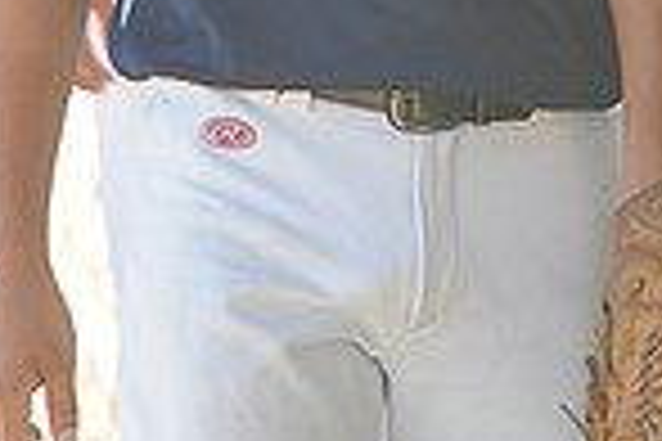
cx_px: 651
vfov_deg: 1.0
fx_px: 25264
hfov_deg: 1.5
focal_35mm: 1374
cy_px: -536
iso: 200
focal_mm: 300
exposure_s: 1/200
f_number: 4
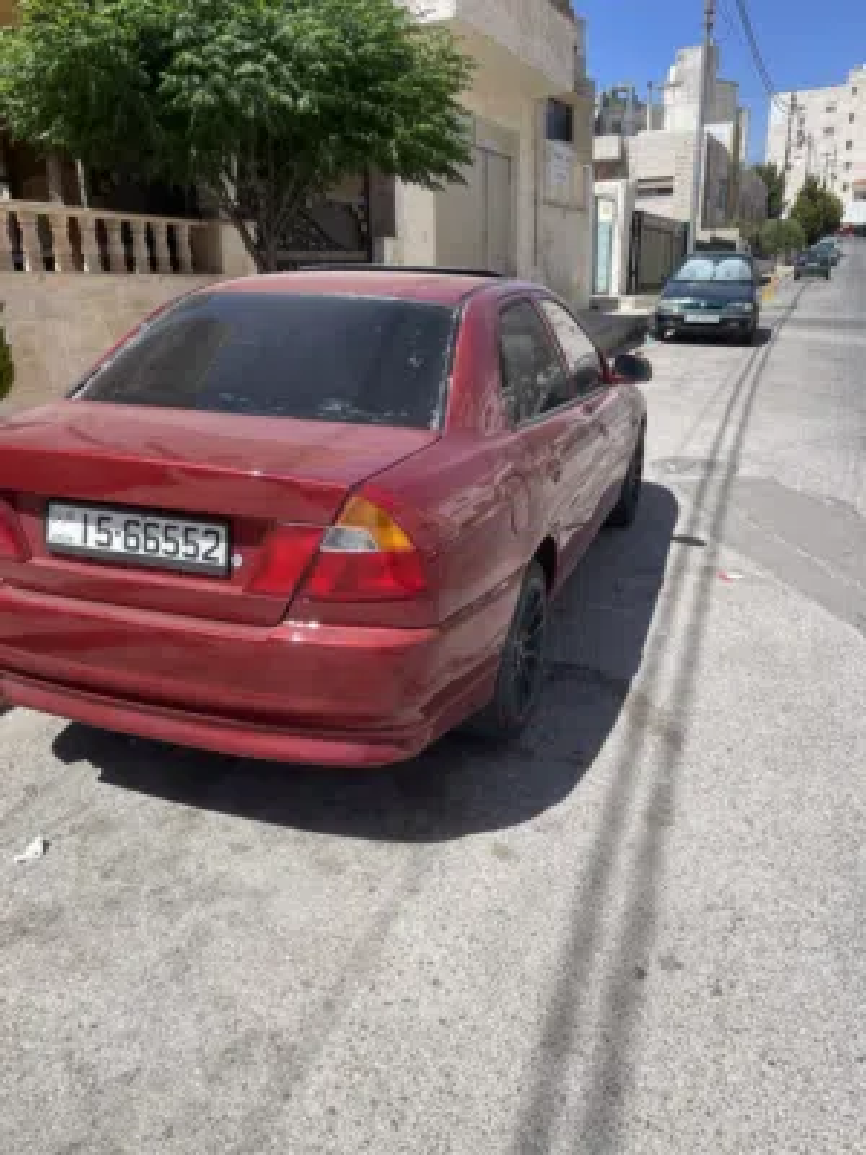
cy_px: 578
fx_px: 834
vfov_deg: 69.4
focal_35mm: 25
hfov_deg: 54.9
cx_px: 433
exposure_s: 1/3086
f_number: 1.6
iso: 32
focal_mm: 5.1
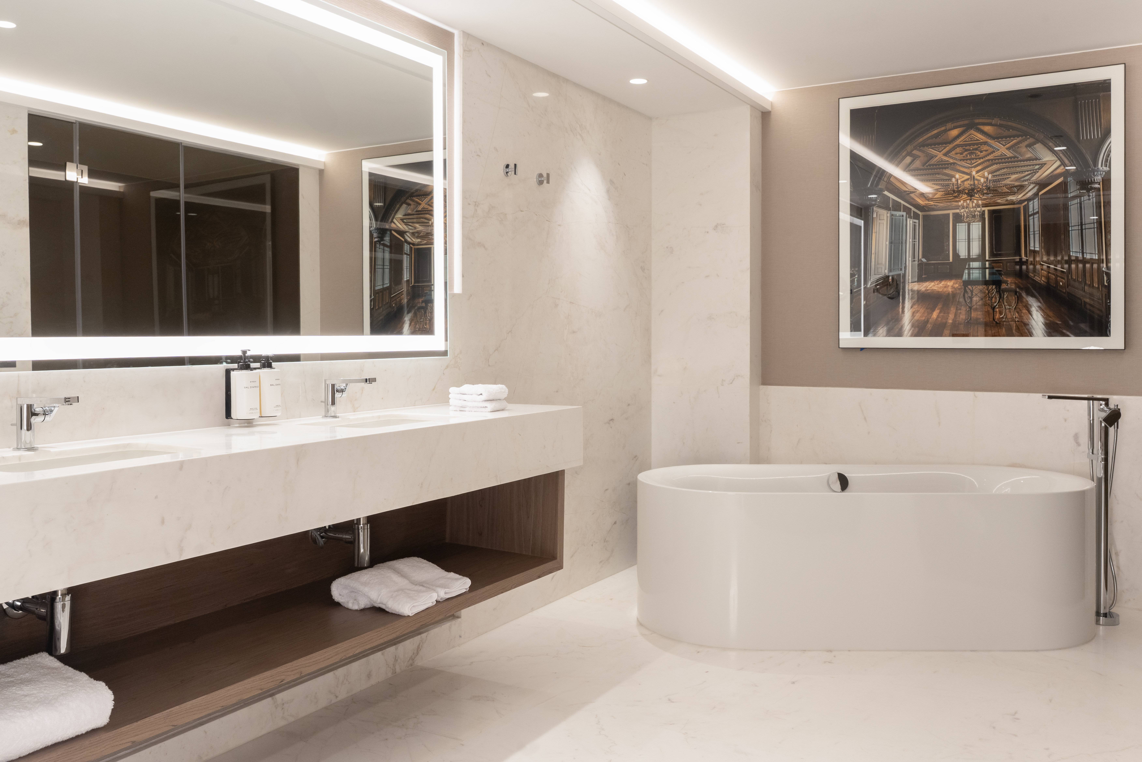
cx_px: 571
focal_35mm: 31
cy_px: 381
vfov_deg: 42.7
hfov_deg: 60.8
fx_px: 974
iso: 800
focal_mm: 30.7
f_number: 10
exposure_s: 1/20
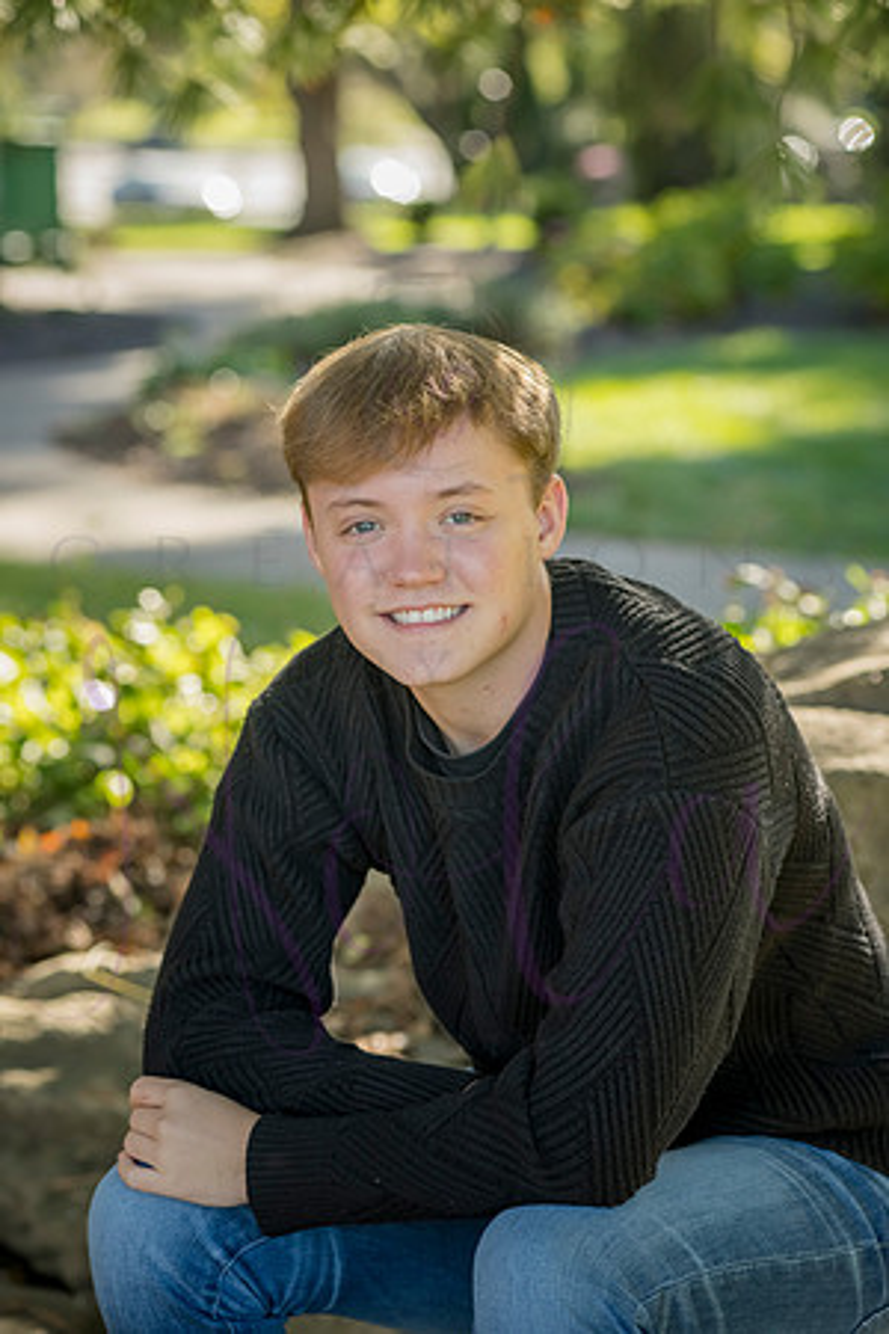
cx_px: 444
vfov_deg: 20.4
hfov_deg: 13.7
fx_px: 3704
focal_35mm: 100
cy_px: 667
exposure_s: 1/640
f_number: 5
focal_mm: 100
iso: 800
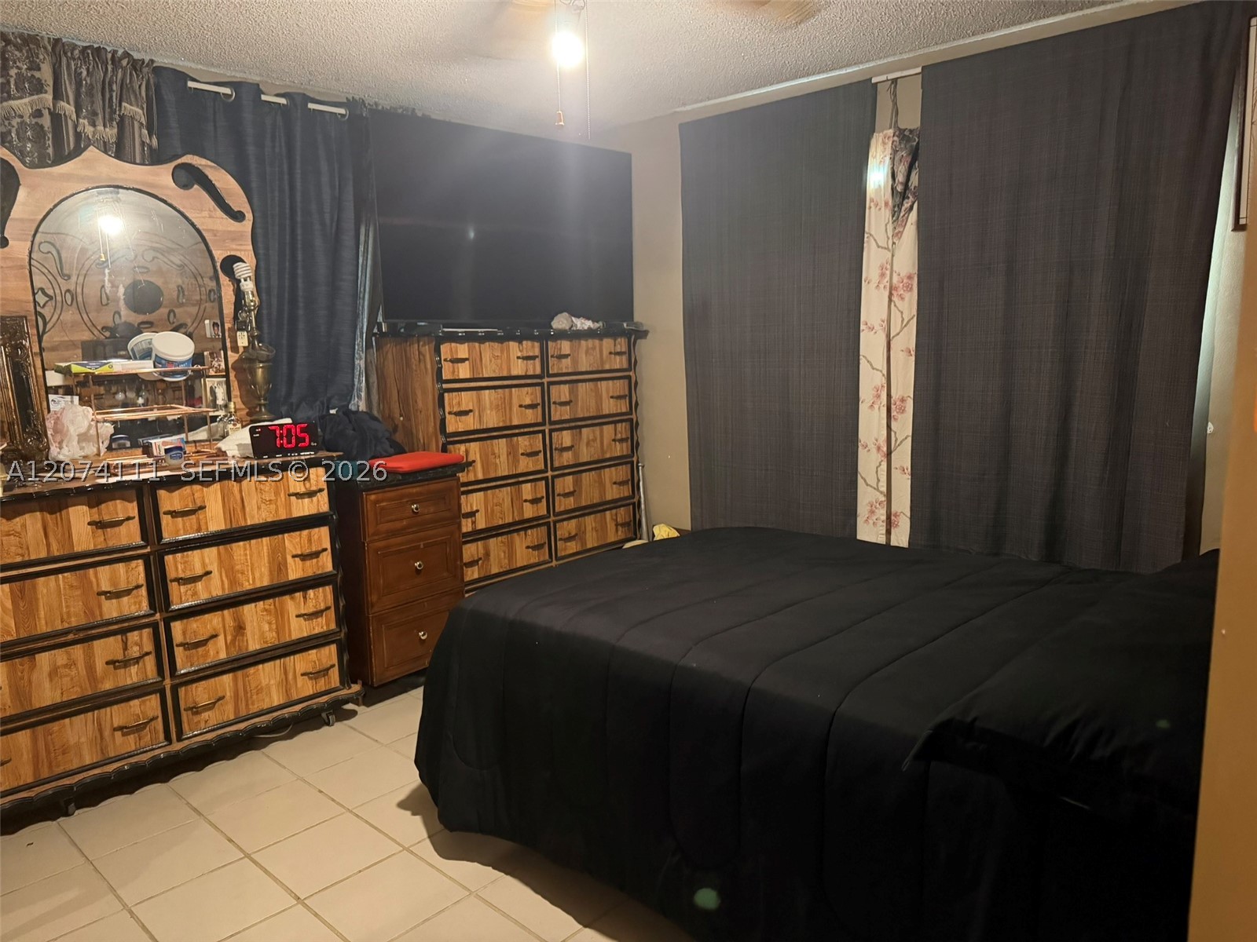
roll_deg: +2.1
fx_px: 872
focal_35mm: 24
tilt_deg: -8.7
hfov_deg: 71.6
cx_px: 628
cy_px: 471
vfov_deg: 56.8
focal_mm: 6.76
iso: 1000
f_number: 1.78
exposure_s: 1/30
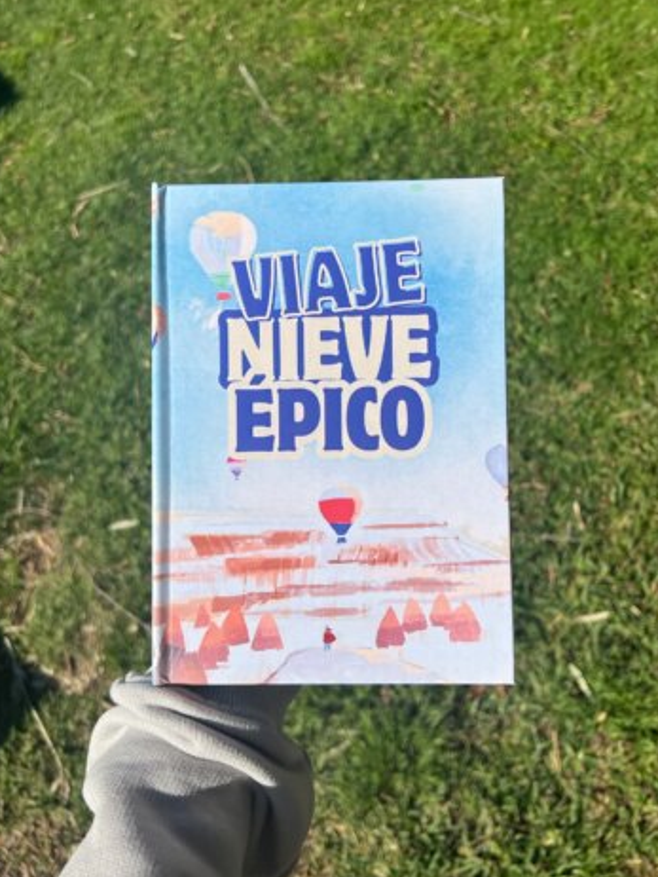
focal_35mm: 30
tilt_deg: -50.2
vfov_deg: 59.8
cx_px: 353
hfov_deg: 46.8
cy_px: 396
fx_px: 760
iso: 50
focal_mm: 5.7
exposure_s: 1/8696
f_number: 1.5
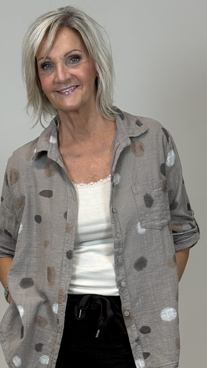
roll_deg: -2.0
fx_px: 957
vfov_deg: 21.3
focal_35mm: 98
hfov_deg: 12.3
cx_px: 89
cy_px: 336
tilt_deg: -11.8
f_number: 1.78
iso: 100
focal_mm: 6.76
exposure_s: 1/98
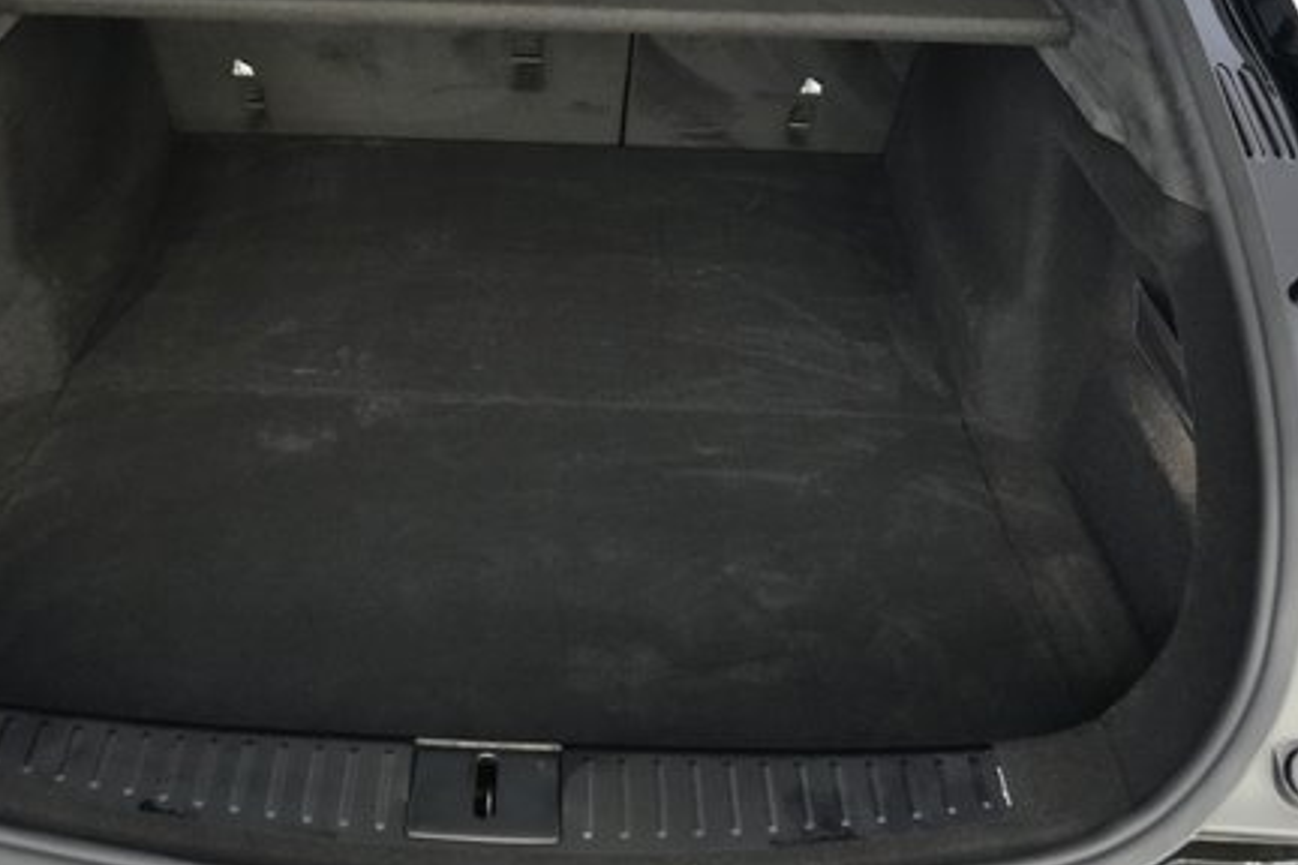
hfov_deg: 51.5
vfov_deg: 35.6
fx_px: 1334
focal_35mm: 37
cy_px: 288
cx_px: 505
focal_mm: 25
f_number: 2.8
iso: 8000
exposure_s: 1/160
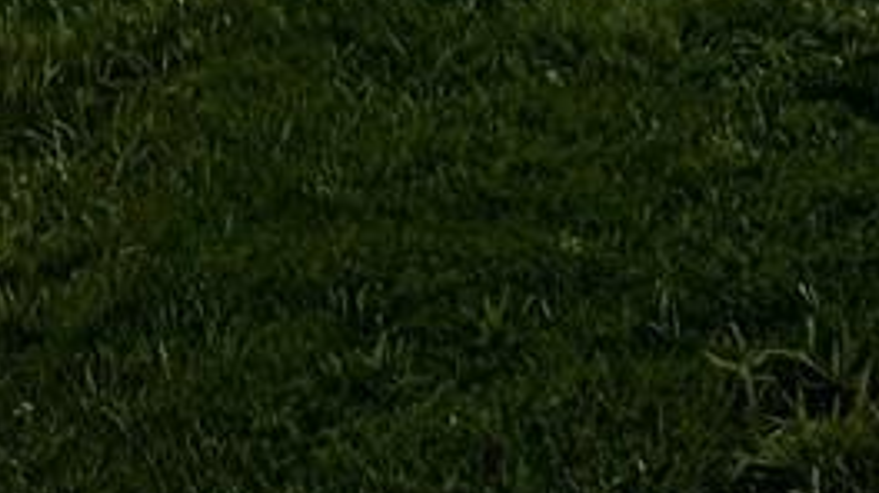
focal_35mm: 203
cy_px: -2019
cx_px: 1318
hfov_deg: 10.3
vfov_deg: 4.9
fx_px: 4728
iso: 80
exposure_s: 1/2174
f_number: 1.78
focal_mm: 6.76
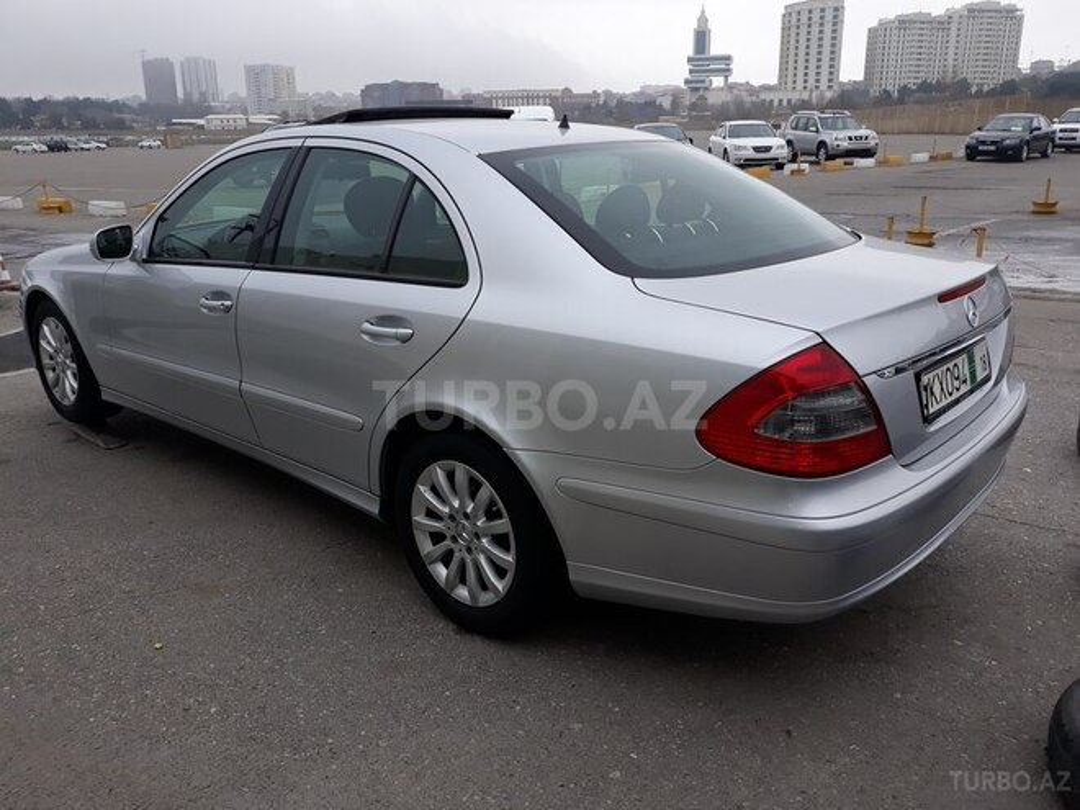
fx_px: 842
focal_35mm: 27
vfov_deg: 51.4
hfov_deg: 65.3
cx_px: 540
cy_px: 405
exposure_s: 1/412
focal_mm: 3.71
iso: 40
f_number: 1.7
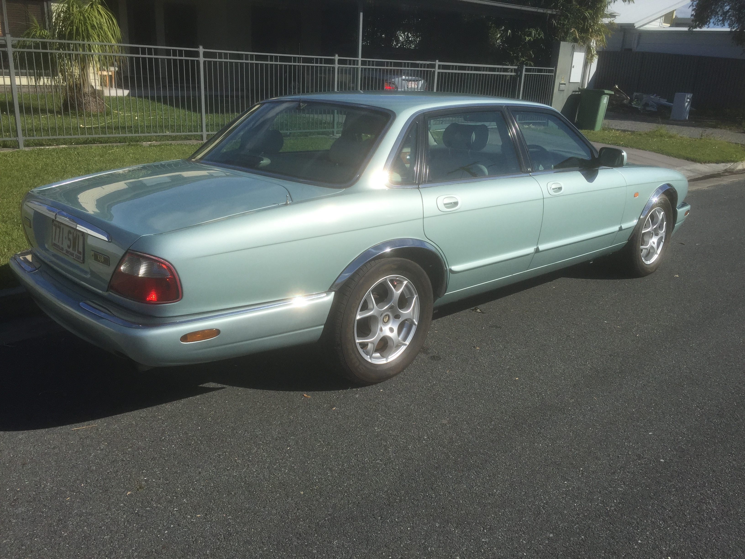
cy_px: 280
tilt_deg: -17.7
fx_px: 624
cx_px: 372
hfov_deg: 61.7
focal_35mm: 29
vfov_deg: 48.2
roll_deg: -2.2
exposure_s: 1/3049
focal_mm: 4.15
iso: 32
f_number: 2.2
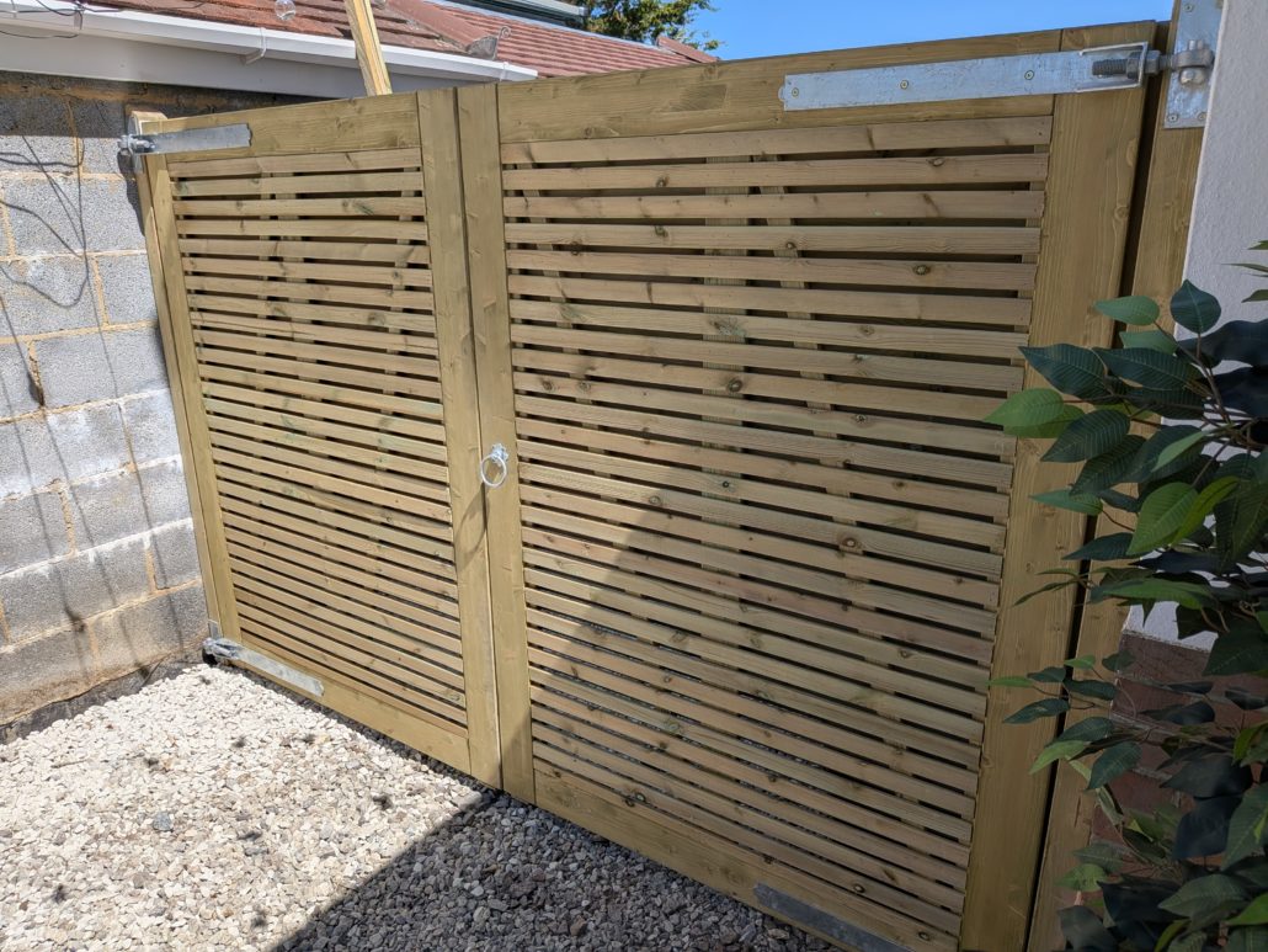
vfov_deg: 56.8
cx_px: 634
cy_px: 476
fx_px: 879
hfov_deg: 71.6
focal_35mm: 24
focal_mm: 4.53
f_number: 1.7
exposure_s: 1/1898
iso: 28
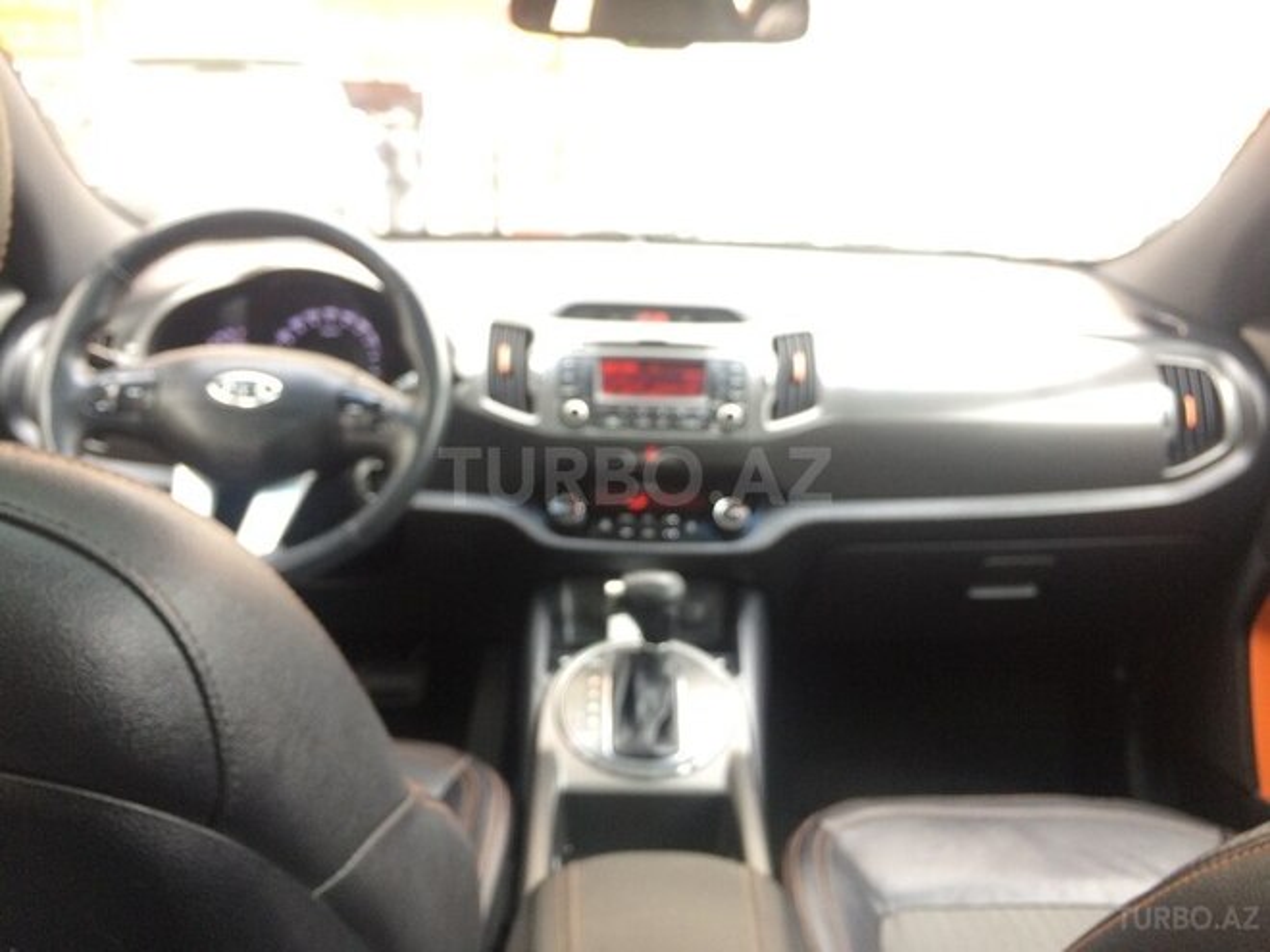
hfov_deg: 61.7
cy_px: 476
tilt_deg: -14.2
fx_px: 1064
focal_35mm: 29
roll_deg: +0.1
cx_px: 635
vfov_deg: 48.2
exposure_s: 1/33
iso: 100
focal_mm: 4.15
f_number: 2.2
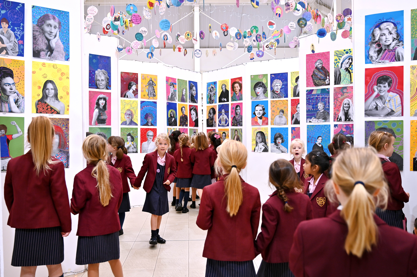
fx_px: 353
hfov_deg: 61.1
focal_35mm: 30
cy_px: 138
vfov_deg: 42.9
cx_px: 208
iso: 400
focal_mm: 30.5
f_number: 4
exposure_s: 1/100
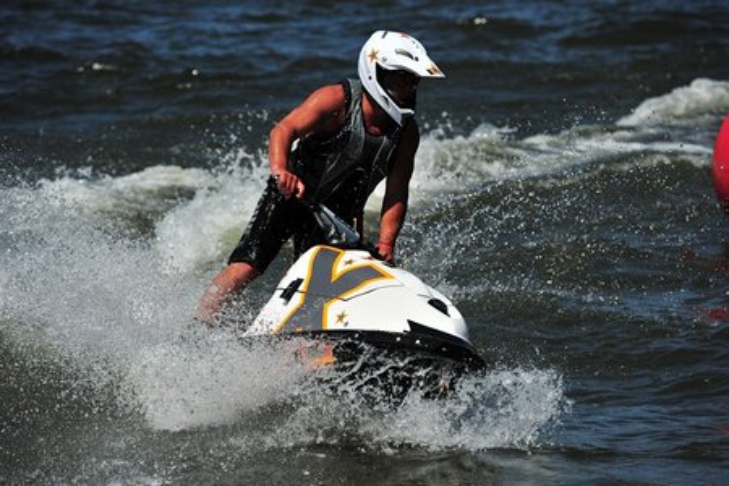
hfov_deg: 11.7
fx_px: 3543
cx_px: 364
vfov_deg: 7.8
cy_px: 243
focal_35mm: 175
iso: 200
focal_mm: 175
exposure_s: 1/3200
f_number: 5.6
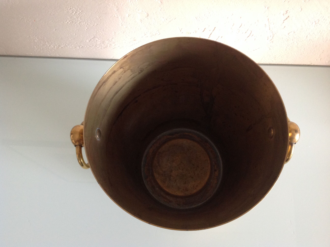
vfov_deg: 40.6
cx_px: 165
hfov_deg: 52.7
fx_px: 333
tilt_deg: -71.0
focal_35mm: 35
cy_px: 124
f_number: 2.4
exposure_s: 1/15
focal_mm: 4.28
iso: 200
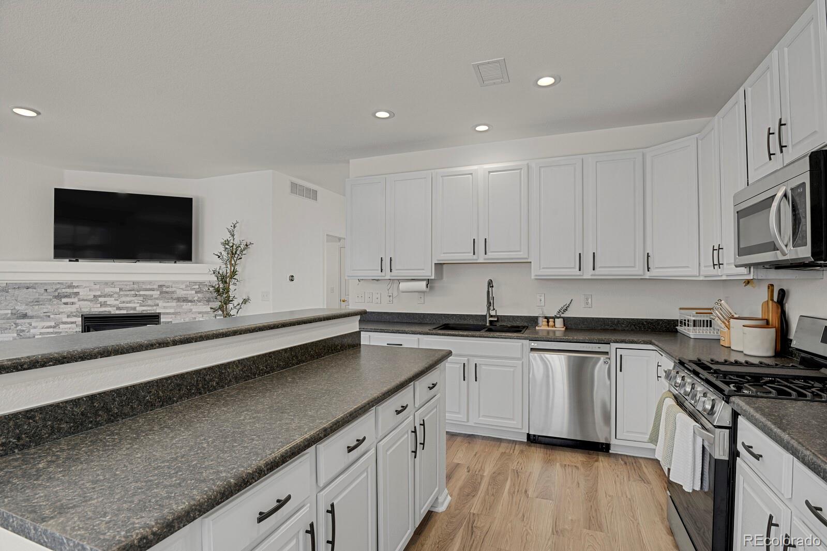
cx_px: 414
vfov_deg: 70.4
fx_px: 390
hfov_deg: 93.3
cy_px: 276
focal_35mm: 17
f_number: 8
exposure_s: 1
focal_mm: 17
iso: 250
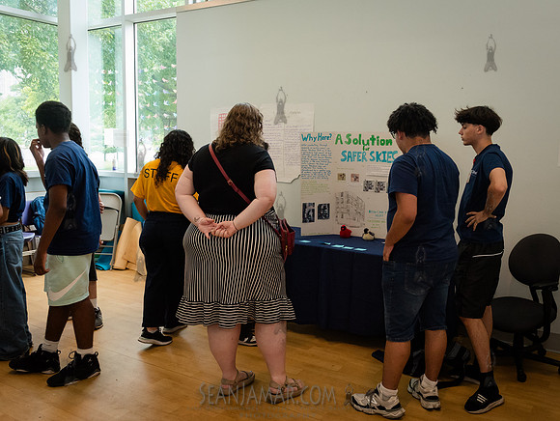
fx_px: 534
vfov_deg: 42.9
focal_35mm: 33
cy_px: 187
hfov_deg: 55.1
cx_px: 323
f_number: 4
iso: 2500
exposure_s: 1/400
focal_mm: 26
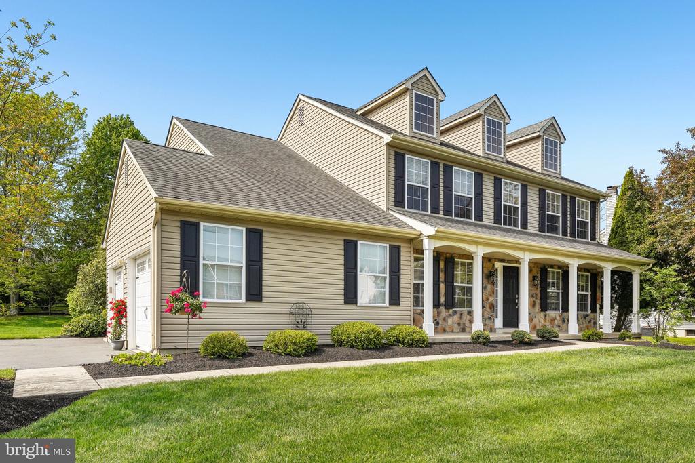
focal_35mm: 24
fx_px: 463
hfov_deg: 73.7
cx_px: 348
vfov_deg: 53.1
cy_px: 232
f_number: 8
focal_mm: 24
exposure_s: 1/1250
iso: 500
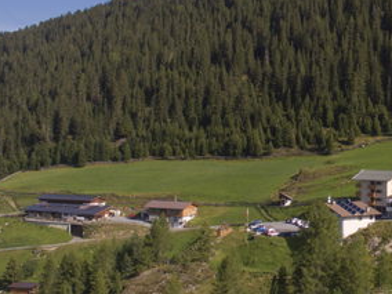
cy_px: 161
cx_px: 359
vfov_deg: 32.2
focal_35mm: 45
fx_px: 510
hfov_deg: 38.9
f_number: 2.8
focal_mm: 3.61
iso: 100
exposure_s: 1/1250
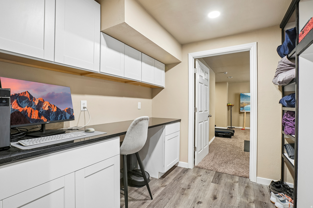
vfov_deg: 70.4
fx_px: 148
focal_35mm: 17
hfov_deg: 93.3
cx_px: 156
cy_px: 104
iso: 400
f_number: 8
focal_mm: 17
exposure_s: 1/6
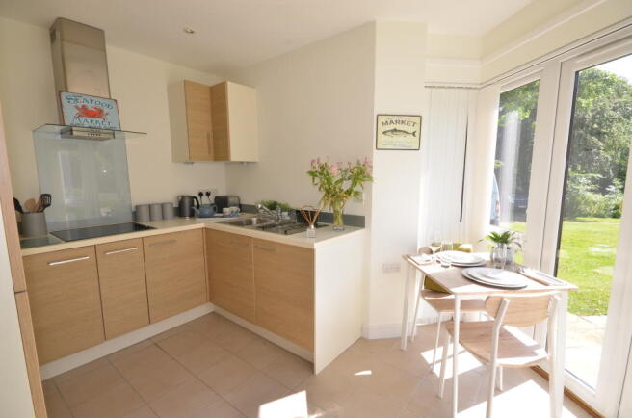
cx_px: 316
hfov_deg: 92.6
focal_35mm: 17
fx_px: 302
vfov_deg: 69.4
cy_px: 209
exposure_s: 1/60
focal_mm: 11.5
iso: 400
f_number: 11
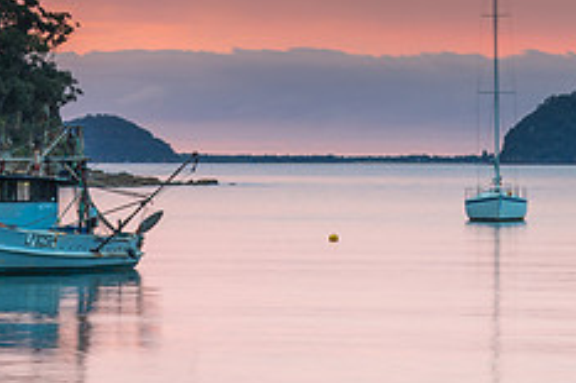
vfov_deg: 6.4
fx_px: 3421
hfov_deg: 9.6
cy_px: 177
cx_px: 287
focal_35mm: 214
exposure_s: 1
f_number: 7.1
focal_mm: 85
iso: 100
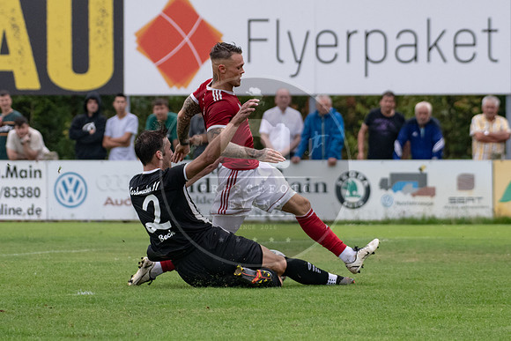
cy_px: 129
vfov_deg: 3.5
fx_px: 5517
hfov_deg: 5.3
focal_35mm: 389
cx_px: 294
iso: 1100
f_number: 5.6
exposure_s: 1/1600
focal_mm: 200
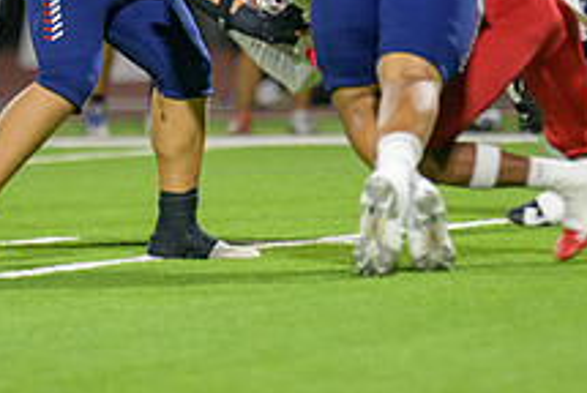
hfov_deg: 2.5
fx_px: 13209
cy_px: -40
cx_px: 257
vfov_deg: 1.7
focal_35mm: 809
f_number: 2.8
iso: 2000
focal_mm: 300
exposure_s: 1/250
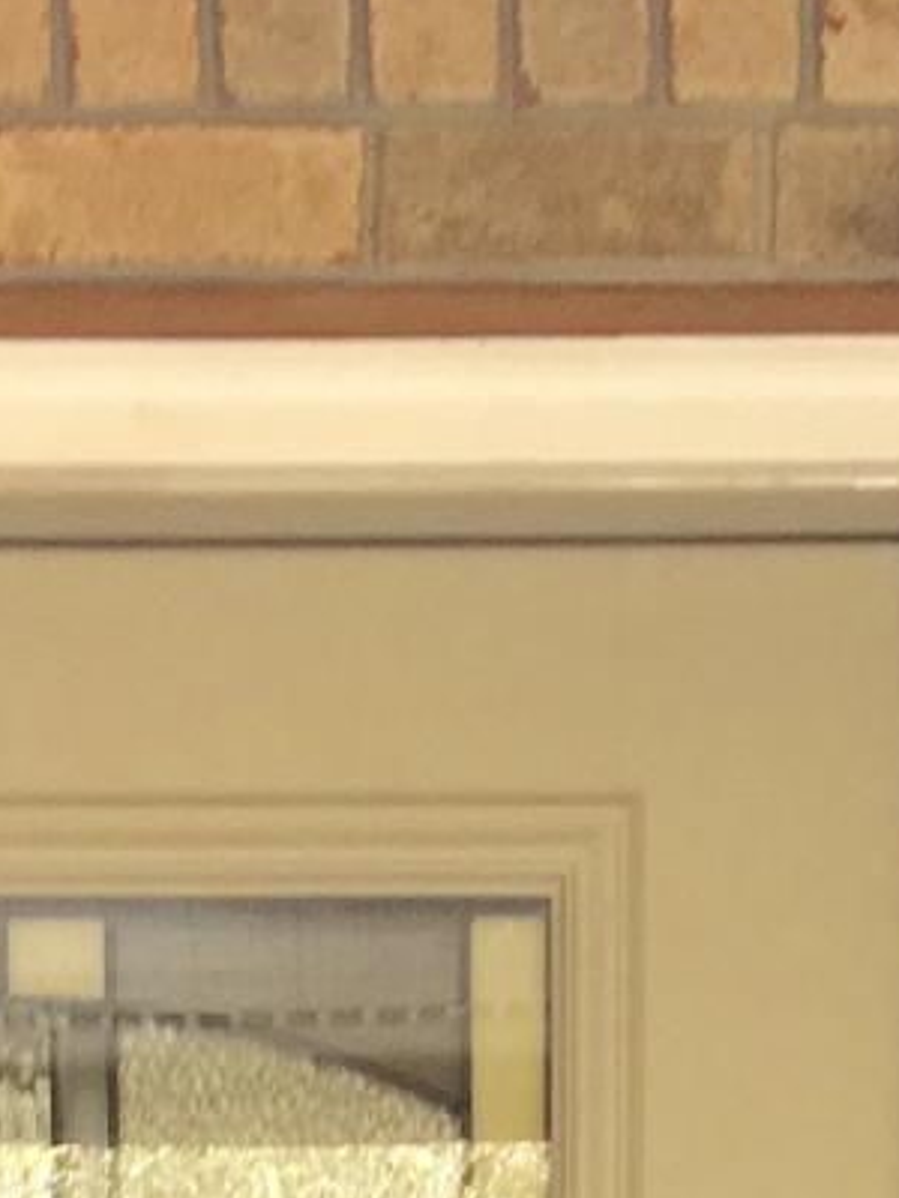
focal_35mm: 145
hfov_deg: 10.2
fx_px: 5021
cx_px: 363
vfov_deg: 11.3
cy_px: 2863
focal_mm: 4.15
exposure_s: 1/30
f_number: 2.2
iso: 32
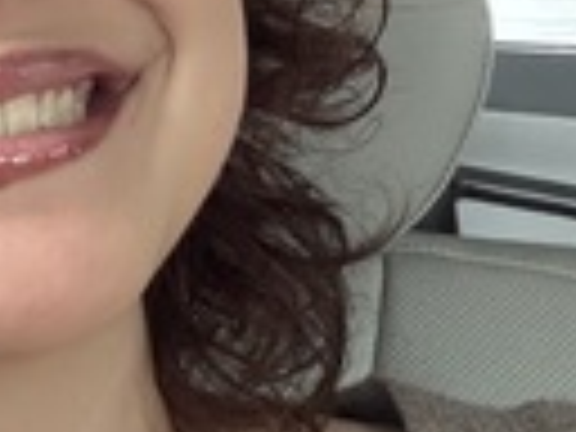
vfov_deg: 16.4
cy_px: 124
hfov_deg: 19.7
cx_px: -212
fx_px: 1498
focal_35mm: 90
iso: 320
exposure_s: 1/46
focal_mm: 2.69
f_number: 1.9
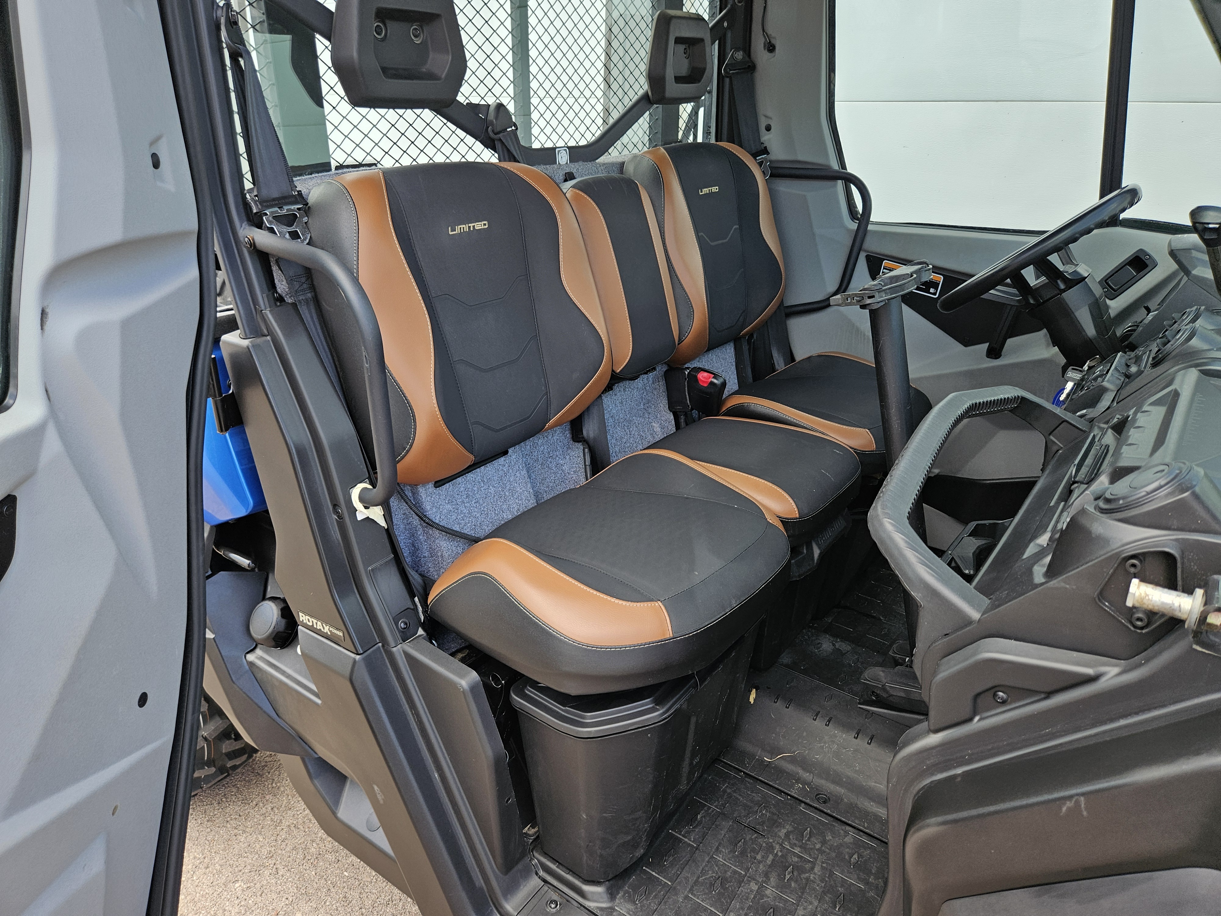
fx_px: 811
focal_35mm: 23
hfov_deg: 73.9
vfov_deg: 58.9
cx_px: 610
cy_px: 458
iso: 40
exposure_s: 1/180
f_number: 1.8
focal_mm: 5.4
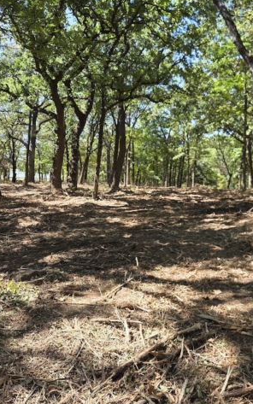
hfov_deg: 38.3
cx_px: 131
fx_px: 364
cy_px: 202
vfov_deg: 58.1
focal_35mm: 33
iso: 80
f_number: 1.8
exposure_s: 1/696
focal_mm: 5.4
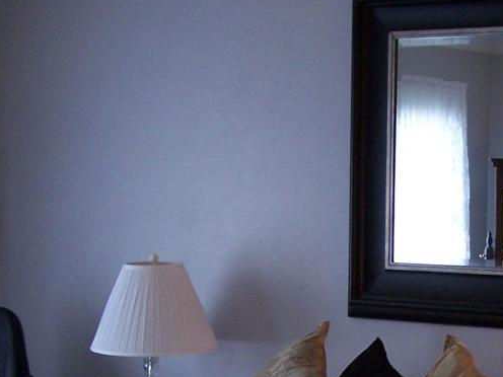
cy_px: 349
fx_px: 1424
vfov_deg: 14.9
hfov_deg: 19.7
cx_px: 435
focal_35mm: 98
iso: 140
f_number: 2.8
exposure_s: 1/8
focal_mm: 6.3
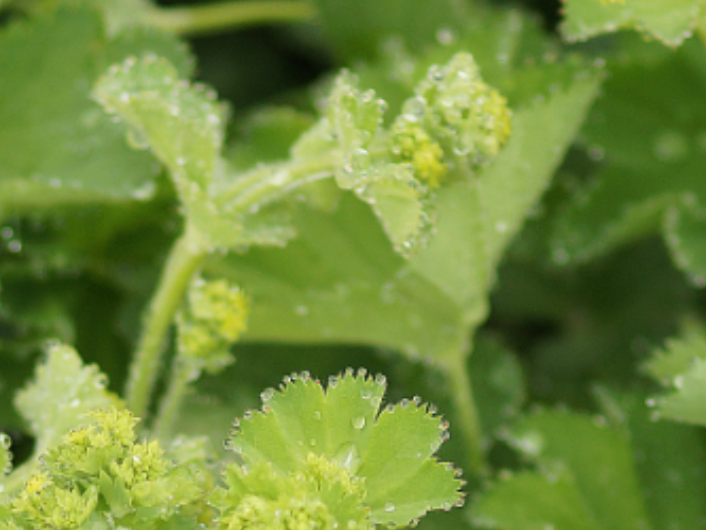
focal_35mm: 520
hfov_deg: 3.8
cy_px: 816
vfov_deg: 2.9
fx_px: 10609
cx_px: 522
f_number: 2.8
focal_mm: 100
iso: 160
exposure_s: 1/160
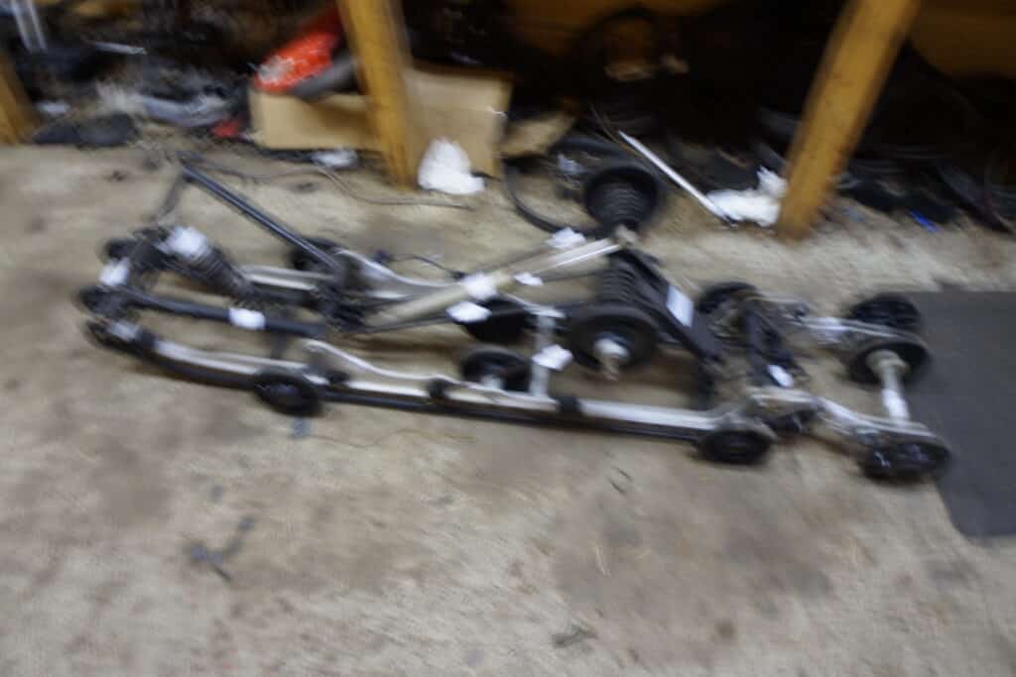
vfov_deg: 47.9
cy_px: 338
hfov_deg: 67.4
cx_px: 508
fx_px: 762
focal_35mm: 27
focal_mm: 18
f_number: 3.5
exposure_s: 1/2.5
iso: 100
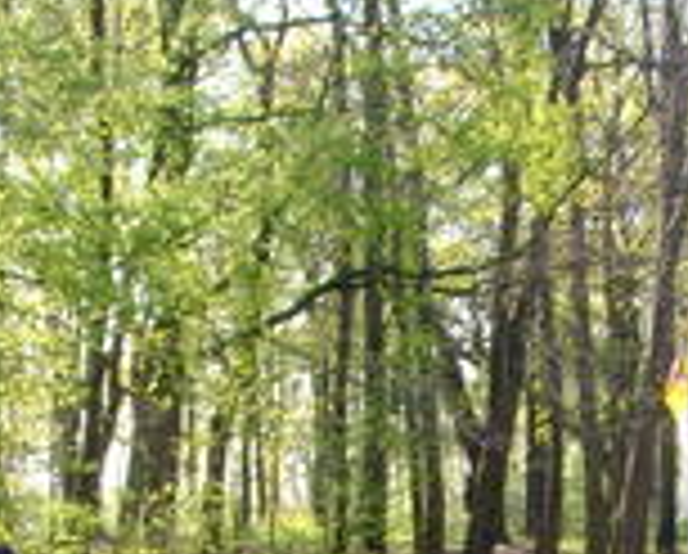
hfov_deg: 15.4
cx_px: 499
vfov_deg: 11.9
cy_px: 822
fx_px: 2530
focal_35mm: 124
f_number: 3.5
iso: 80
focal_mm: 6.6
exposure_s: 1/125
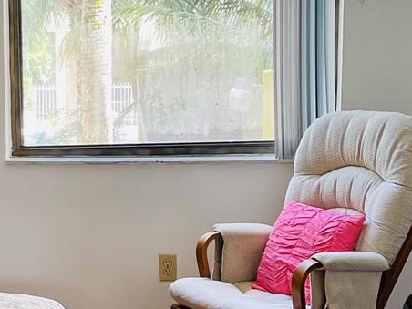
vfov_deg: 16.0
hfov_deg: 19.6
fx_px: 1095
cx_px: -127
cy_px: 191
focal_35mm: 92
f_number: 1.6
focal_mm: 5.1
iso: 80
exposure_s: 1/60
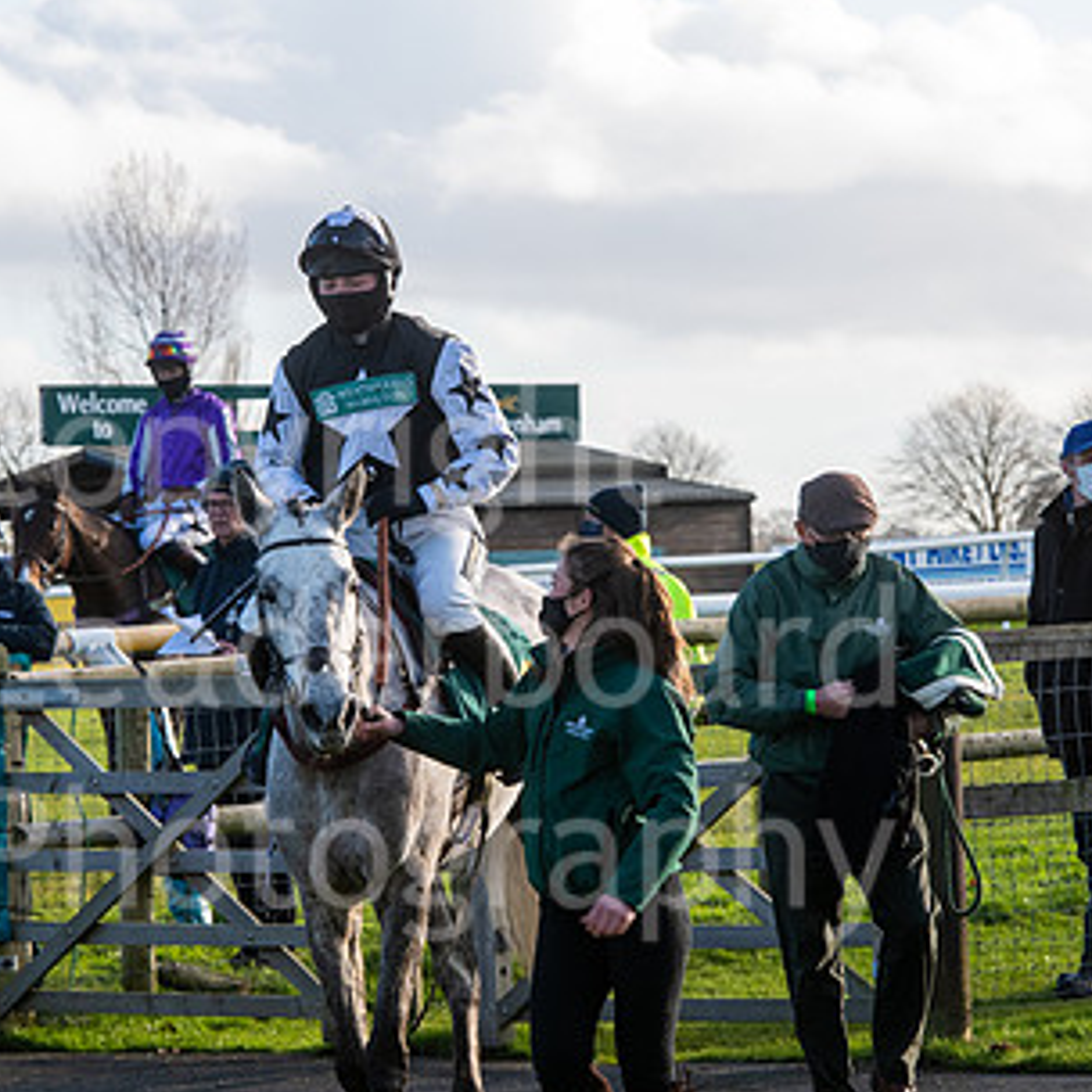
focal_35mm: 243
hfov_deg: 7.2
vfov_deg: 7.2
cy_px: 681
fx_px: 8673
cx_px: 438
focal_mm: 150
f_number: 13
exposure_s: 1/250
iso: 640
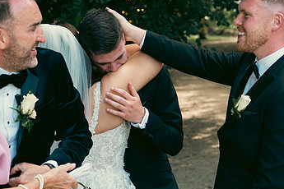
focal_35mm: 121
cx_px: 114
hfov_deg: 16.9
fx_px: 954
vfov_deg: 11.3
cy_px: 104
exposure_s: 1/200
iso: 250
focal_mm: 48
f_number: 3.5
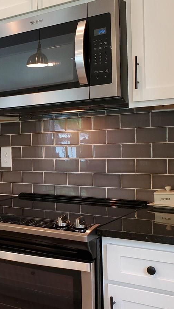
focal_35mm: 49
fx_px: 402
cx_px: -24
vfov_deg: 42.1
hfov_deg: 22.8
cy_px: 151
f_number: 2.4
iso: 100
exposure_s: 1/30
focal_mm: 4.3
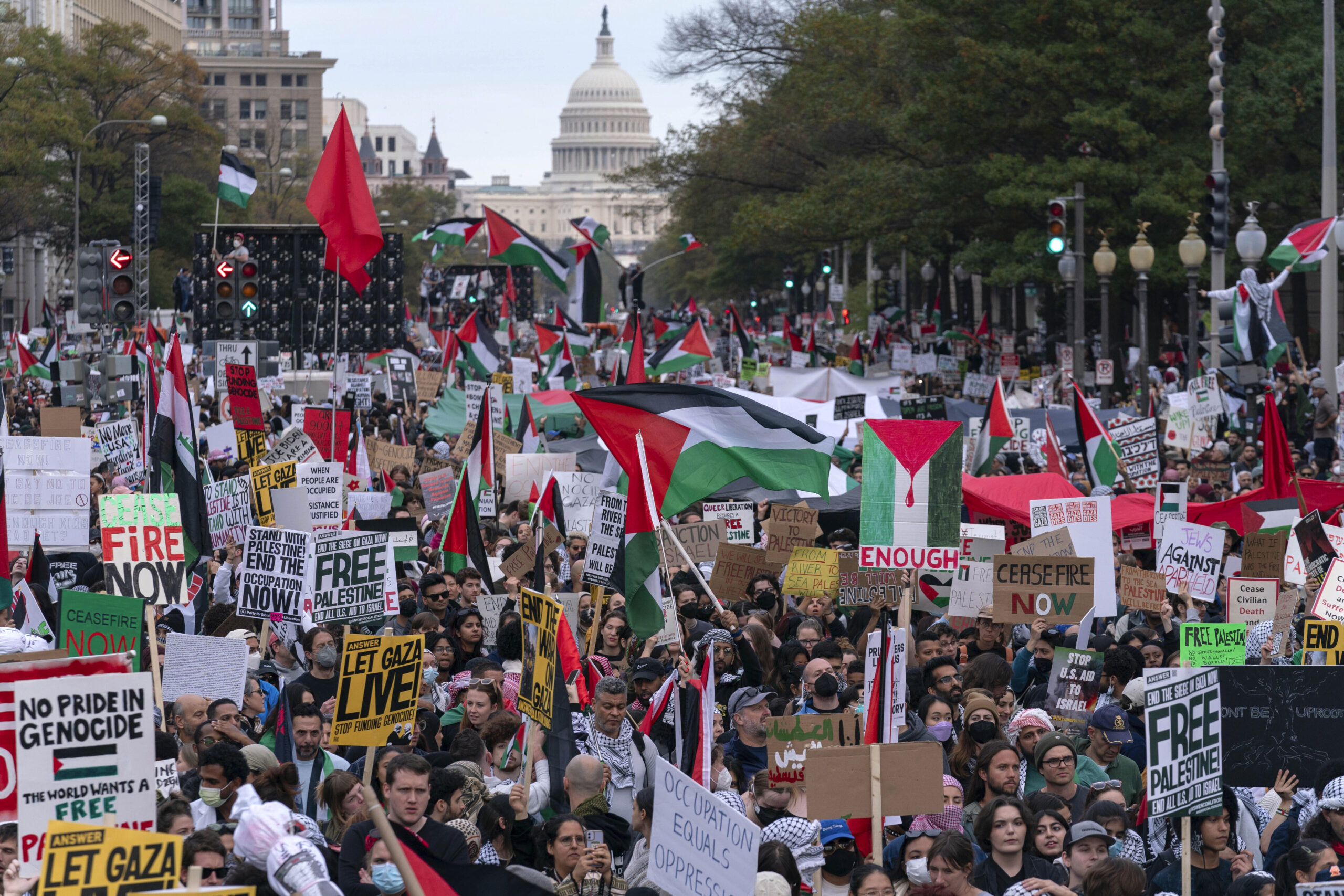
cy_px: 448
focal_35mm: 144
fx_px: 5376
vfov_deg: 9.5
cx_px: 672
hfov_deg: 14.3
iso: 250
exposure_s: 1/320
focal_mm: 144
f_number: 6.3
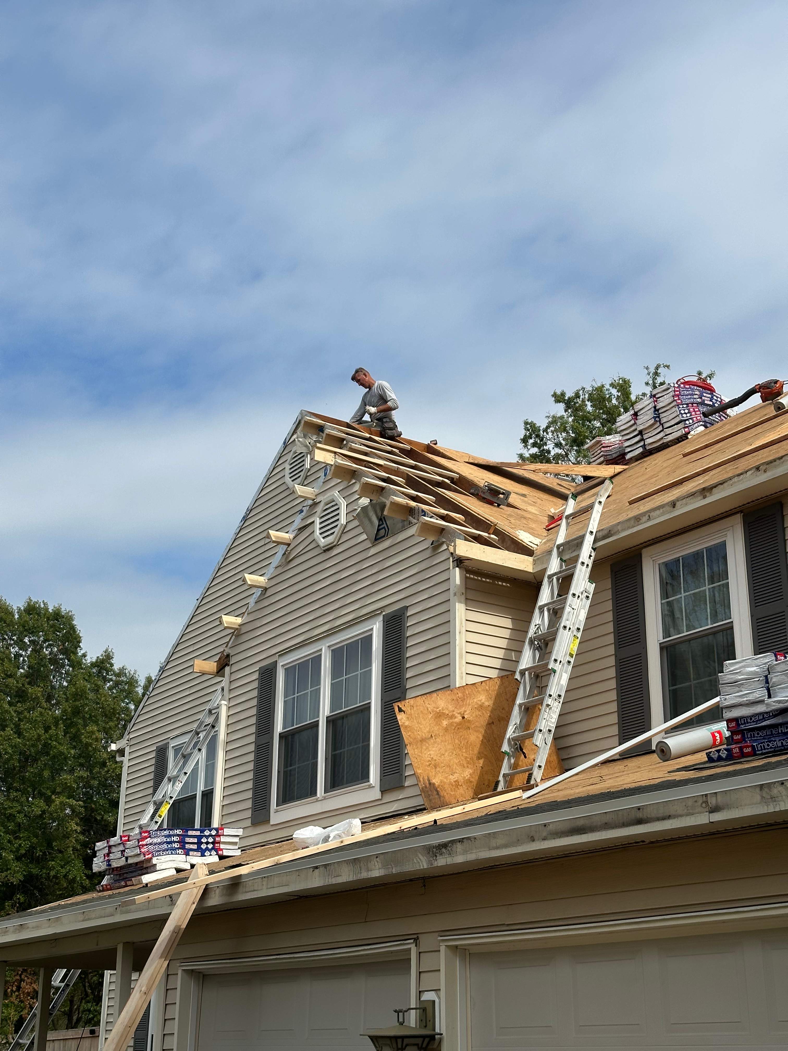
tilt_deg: +22.6
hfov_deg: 30.3
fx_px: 1457
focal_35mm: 48
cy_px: 526
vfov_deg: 39.7
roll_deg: -1.8
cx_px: 394
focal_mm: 6.86
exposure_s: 1/5556
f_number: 1.78
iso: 64
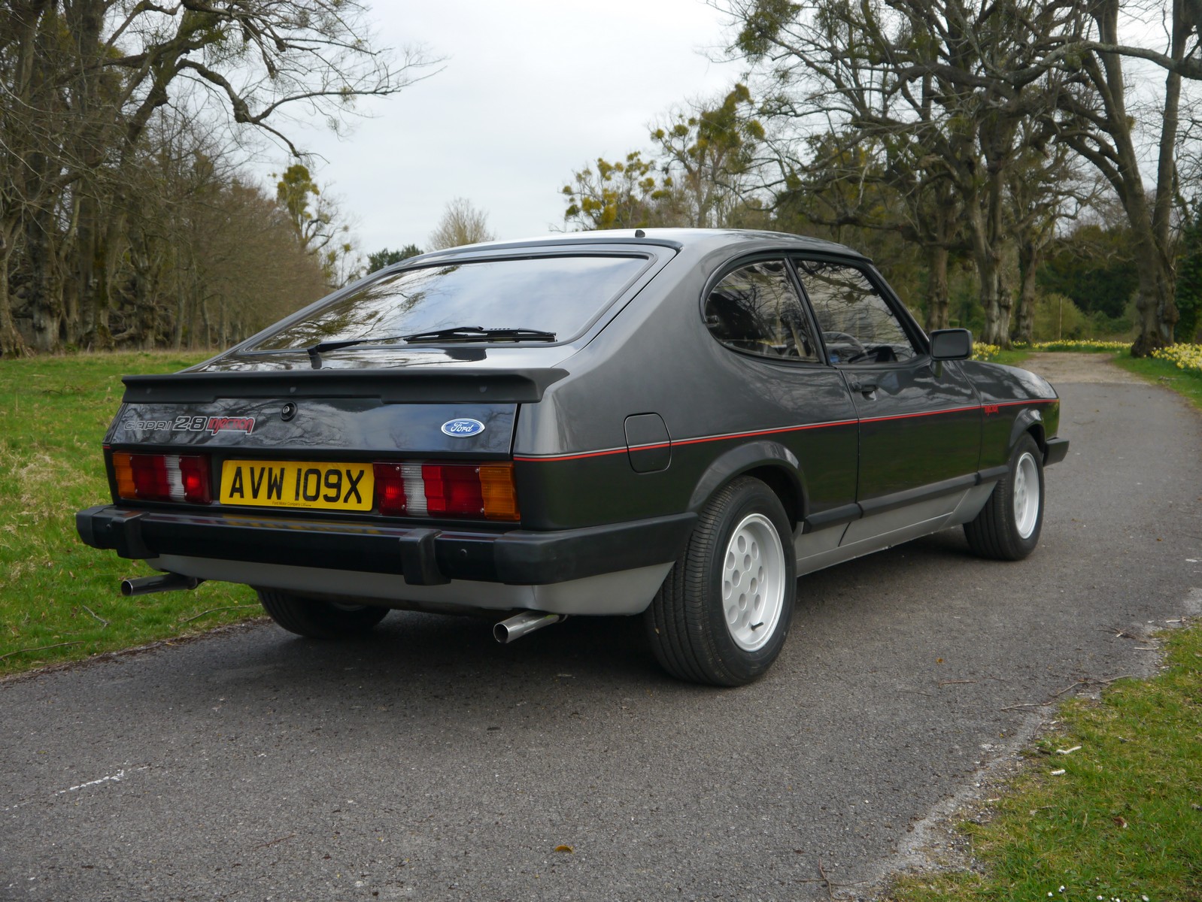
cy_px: 451
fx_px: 1390
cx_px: 601
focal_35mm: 40
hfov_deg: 46.8
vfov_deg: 36.0
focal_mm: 20
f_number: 4.2
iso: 200
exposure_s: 1/60
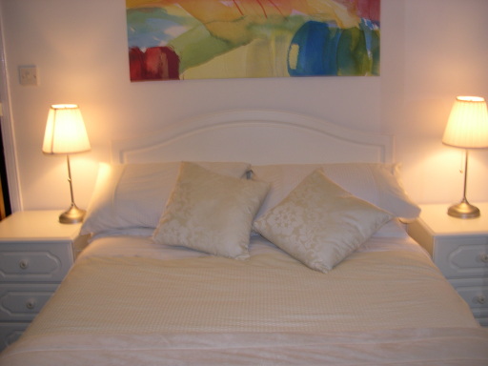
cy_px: 183
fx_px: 536
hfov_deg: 49.0
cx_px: 244
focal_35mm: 38
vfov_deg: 37.7
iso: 100
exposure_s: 1/30
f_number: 2.8
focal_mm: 8
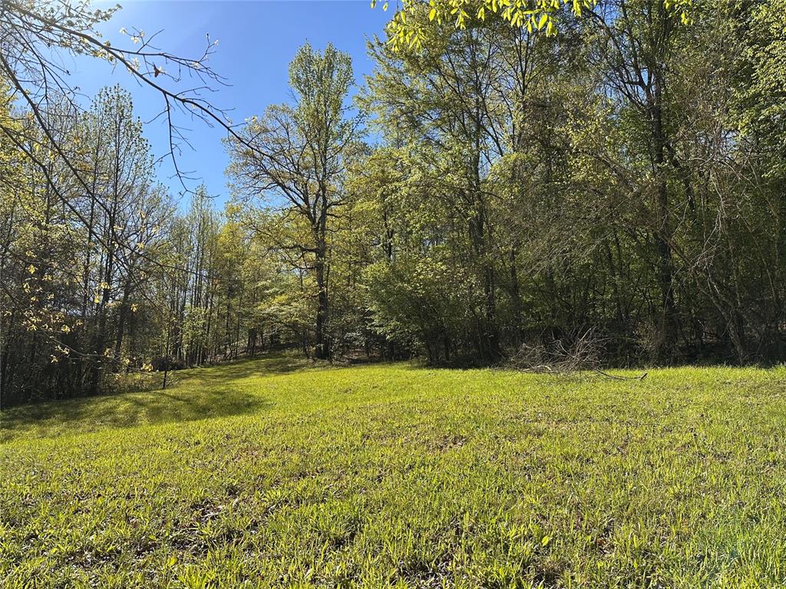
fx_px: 545
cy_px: 294
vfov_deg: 56.8
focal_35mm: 24
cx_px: 393
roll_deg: -0.7
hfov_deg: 71.6
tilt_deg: +7.0
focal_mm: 6.86
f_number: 1.78
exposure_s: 1/2660
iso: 80
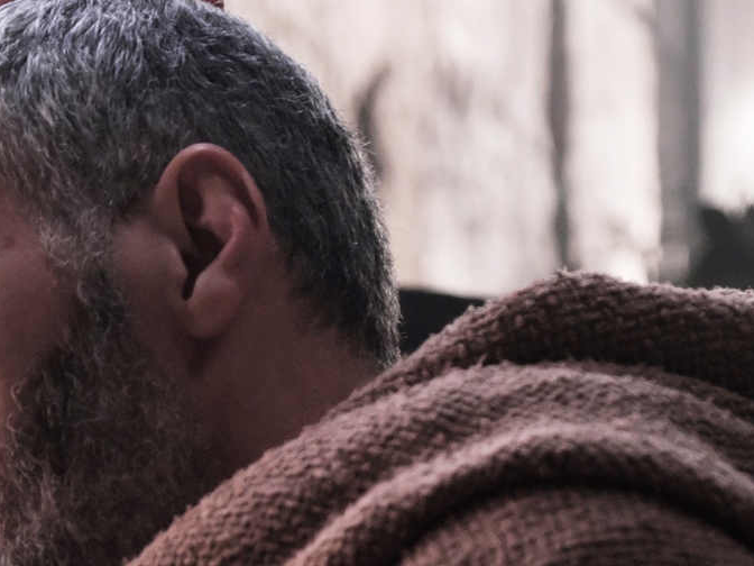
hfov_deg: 8.4
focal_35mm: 235
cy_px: 570
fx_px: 5119
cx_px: 327
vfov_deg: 6.3
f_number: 2.8
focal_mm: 55
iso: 3200
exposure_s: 1/60
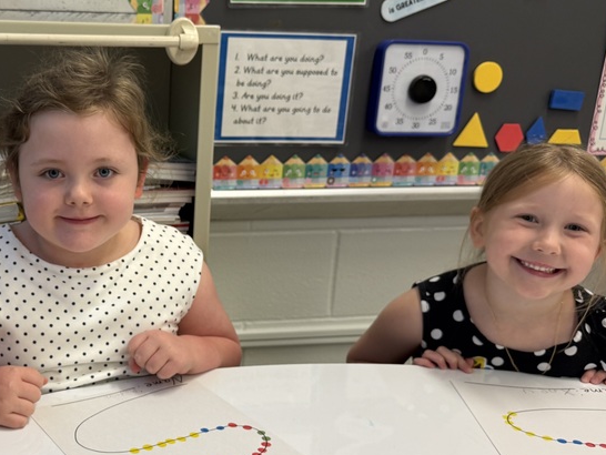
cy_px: 275
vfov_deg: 32.1
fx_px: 788
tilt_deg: -17.0
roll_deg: -0.7
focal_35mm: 45
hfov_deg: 40.6
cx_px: 137
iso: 100
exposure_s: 1/60
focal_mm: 6.76
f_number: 1.78
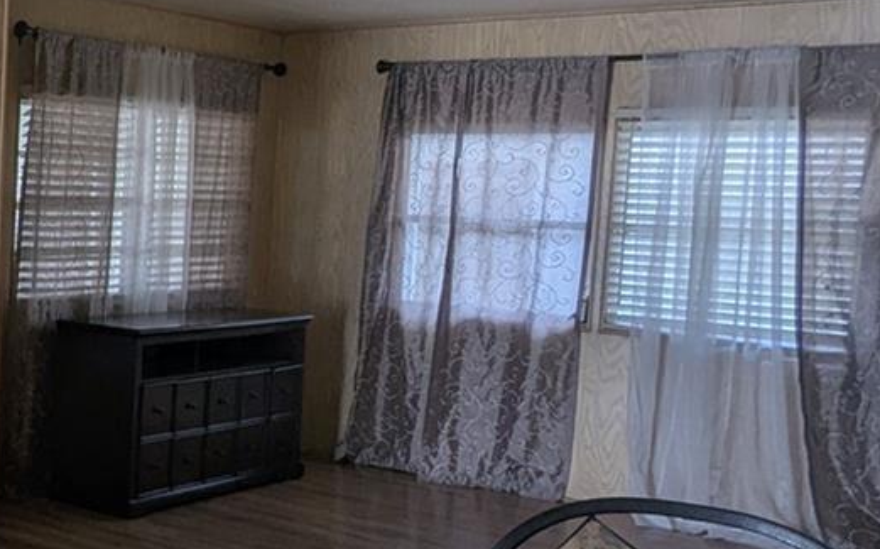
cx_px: -216
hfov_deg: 31.5
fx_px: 1246
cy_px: 269
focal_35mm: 52
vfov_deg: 24.8
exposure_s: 1/120
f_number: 2.2
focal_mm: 2.35
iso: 71
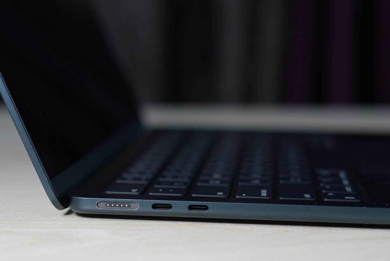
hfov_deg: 24.9
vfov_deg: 16.8
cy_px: 205
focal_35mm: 81
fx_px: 878
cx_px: 137
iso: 320
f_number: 2.8
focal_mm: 50
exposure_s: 1/100
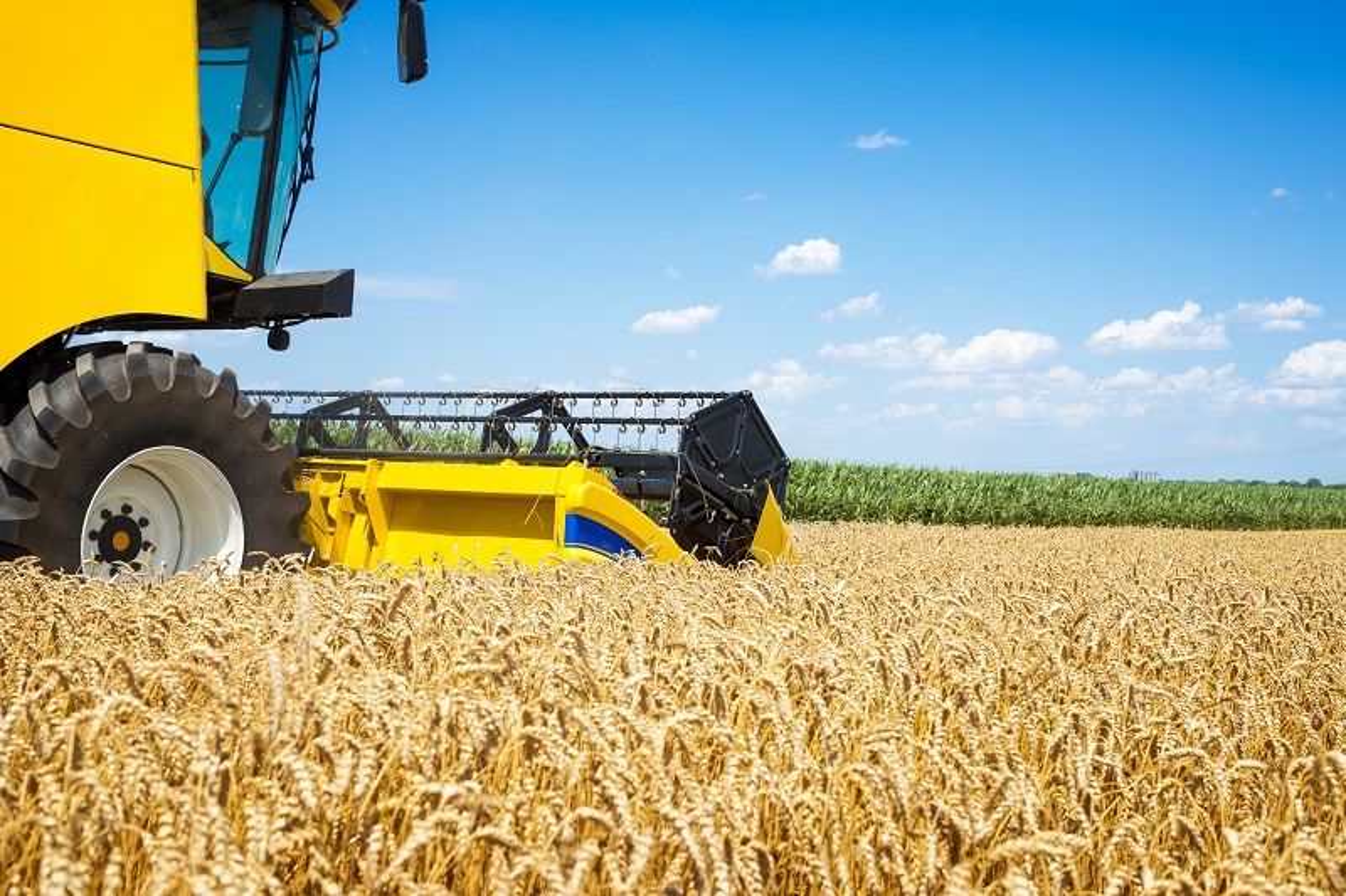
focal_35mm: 50
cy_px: 448
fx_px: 1869
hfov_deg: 39.6
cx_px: 673
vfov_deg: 27.0
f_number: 10
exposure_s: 1/500
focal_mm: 50
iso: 250
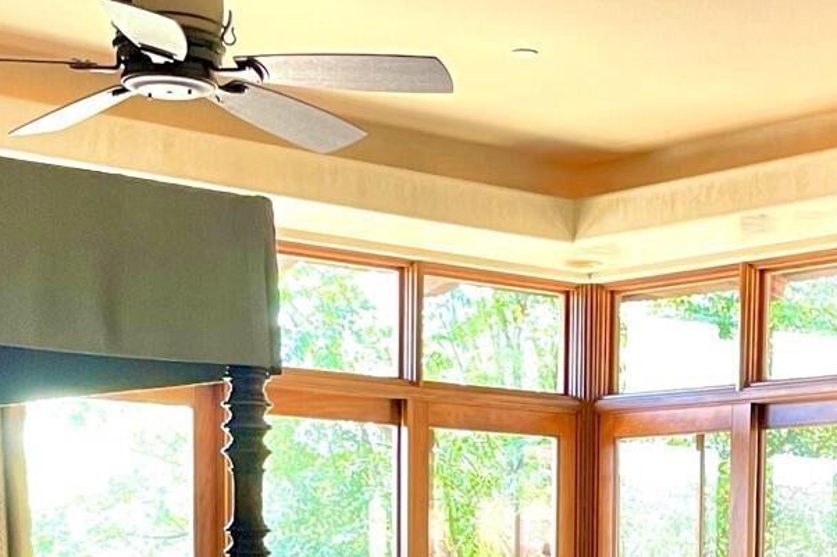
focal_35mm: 92
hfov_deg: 22.0
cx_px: 576
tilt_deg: -3.9
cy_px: 797
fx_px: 2138
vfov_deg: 14.0
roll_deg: -0.7
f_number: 1.6
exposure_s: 1/60
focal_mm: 4.2
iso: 100
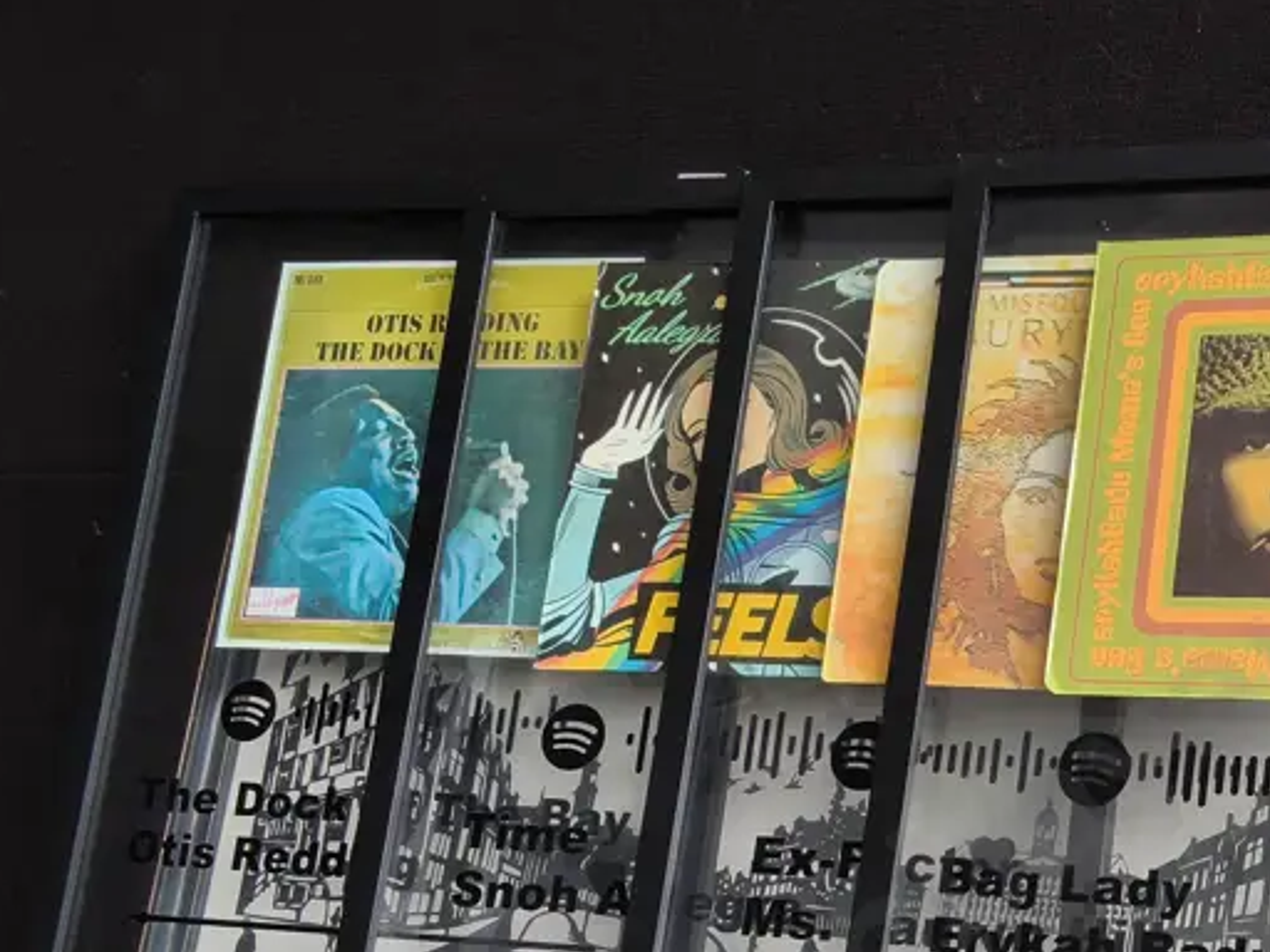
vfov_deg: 26.6
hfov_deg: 33.6
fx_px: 1981
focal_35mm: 54
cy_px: 746
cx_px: 1153
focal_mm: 2.87
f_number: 2
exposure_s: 1/100
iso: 40
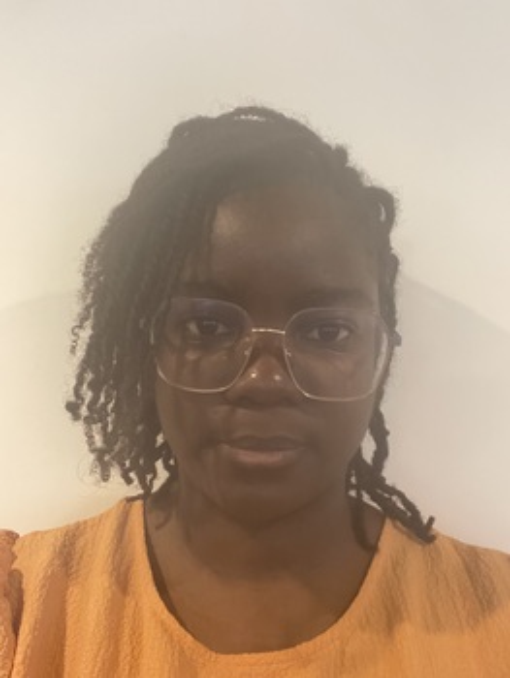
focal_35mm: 30
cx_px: 255
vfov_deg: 59.9
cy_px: 339
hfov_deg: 46.8
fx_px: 589
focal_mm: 2.71
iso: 640
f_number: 2.2
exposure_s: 1/25
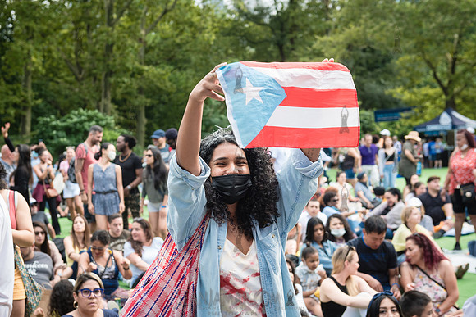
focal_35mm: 58
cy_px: 185
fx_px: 771
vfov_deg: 23.3
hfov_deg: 34.3
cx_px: 224
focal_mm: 50
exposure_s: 1/400
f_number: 4.5
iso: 500
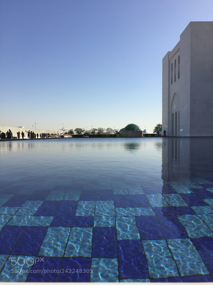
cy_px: 142
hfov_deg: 48.2
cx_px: 106
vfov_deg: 61.7
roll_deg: -0.7
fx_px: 238
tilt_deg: -0.7
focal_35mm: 29
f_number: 2.2
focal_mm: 4.15
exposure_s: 1/3300
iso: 32
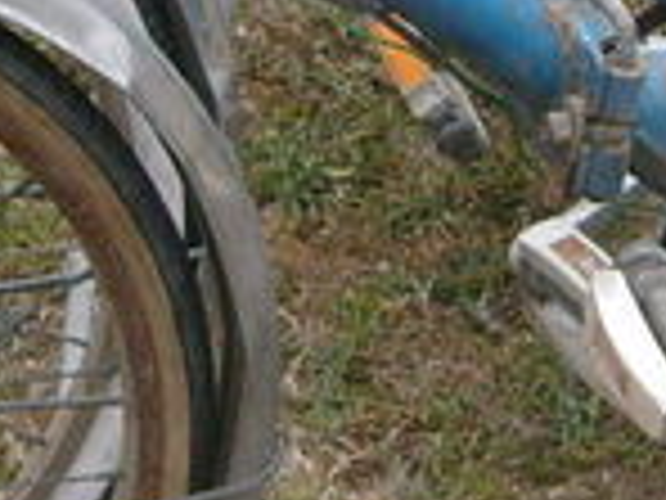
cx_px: 423
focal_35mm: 237
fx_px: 4560
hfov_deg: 8.4
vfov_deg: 6.3
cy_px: 18
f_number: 7.1
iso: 80
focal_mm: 5.8
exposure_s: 1/125
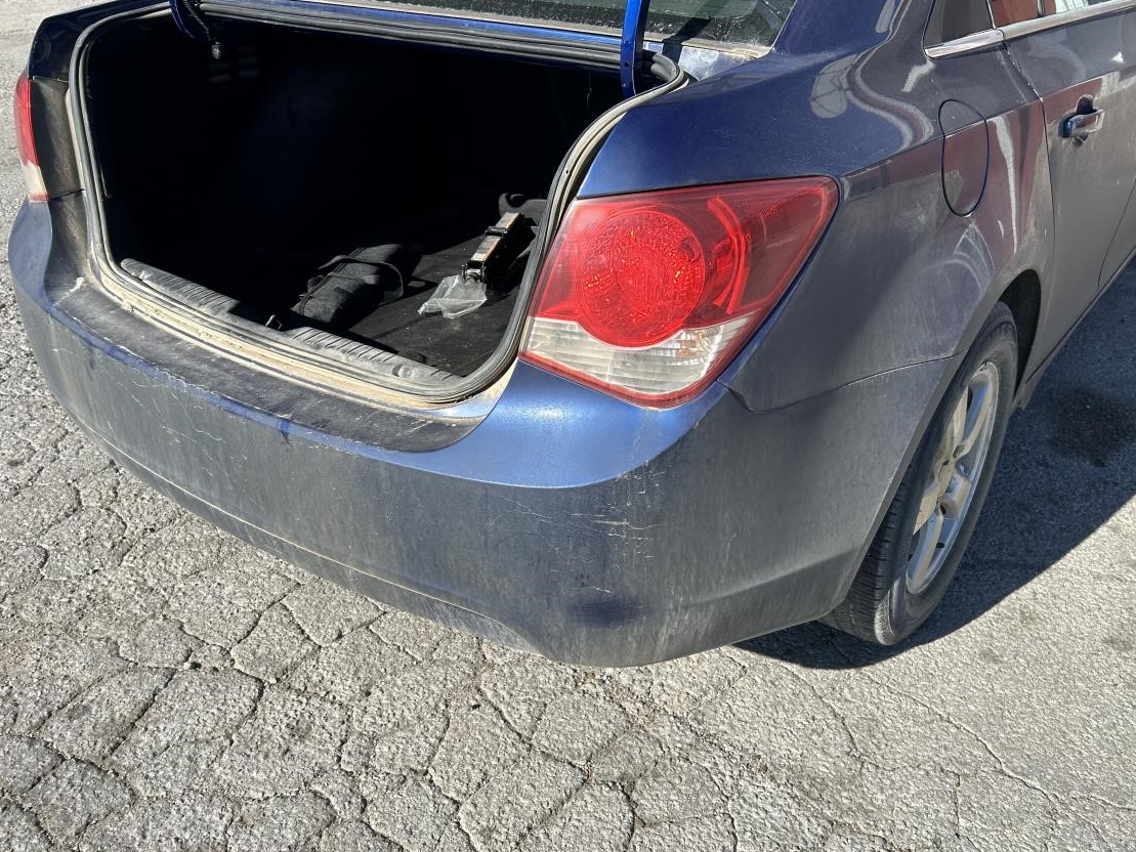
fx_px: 985
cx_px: 567
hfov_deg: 60.0
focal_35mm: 30
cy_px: 446
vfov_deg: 46.8
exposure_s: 1/3077
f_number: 1.5
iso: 50
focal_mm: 5.7
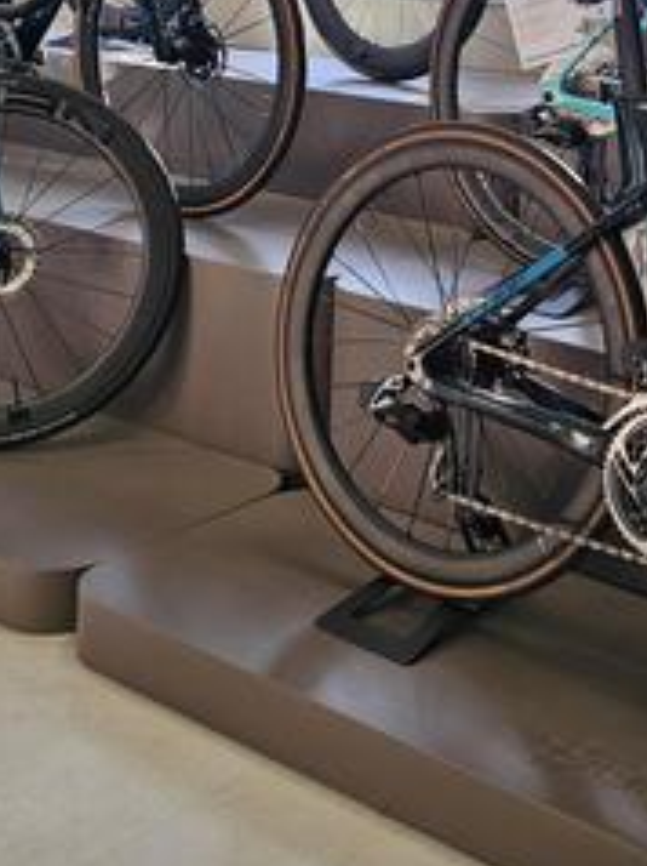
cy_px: 18
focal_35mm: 58
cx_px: 680
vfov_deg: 31.0
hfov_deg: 23.9
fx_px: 1448
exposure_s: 1/100
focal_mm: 6.3
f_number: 1.7
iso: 20
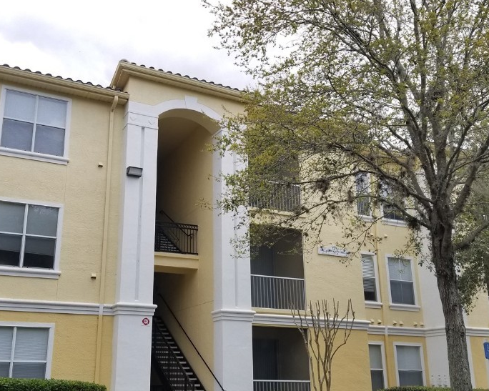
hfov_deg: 47.7
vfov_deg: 39.0
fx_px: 550
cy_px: 231
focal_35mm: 38
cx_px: 198
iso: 50
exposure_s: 1/1220
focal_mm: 4.25
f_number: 1.7
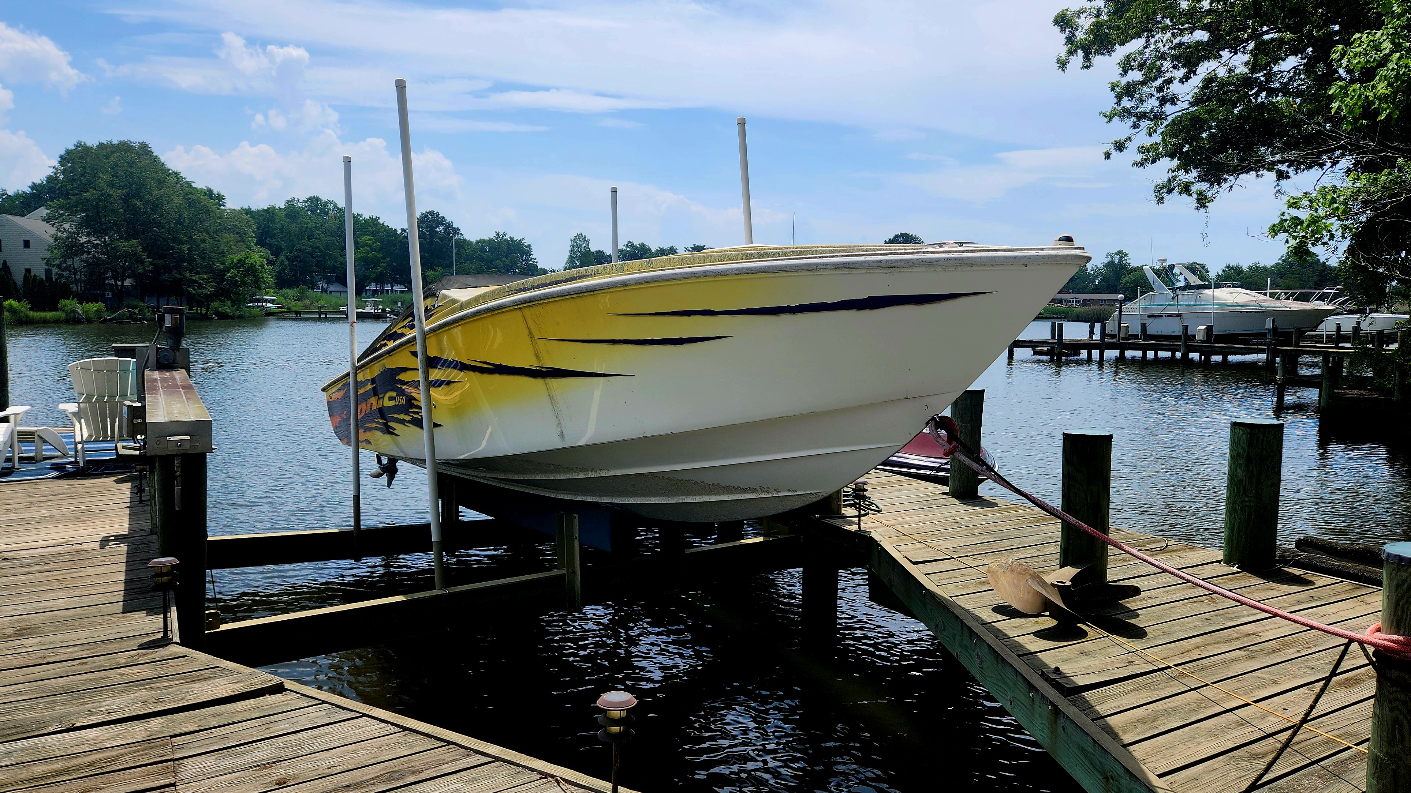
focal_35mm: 26
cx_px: 685
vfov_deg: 44.4
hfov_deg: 71.9
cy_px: 379
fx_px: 973
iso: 20
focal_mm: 5.4
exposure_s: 1/3333
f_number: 1.8
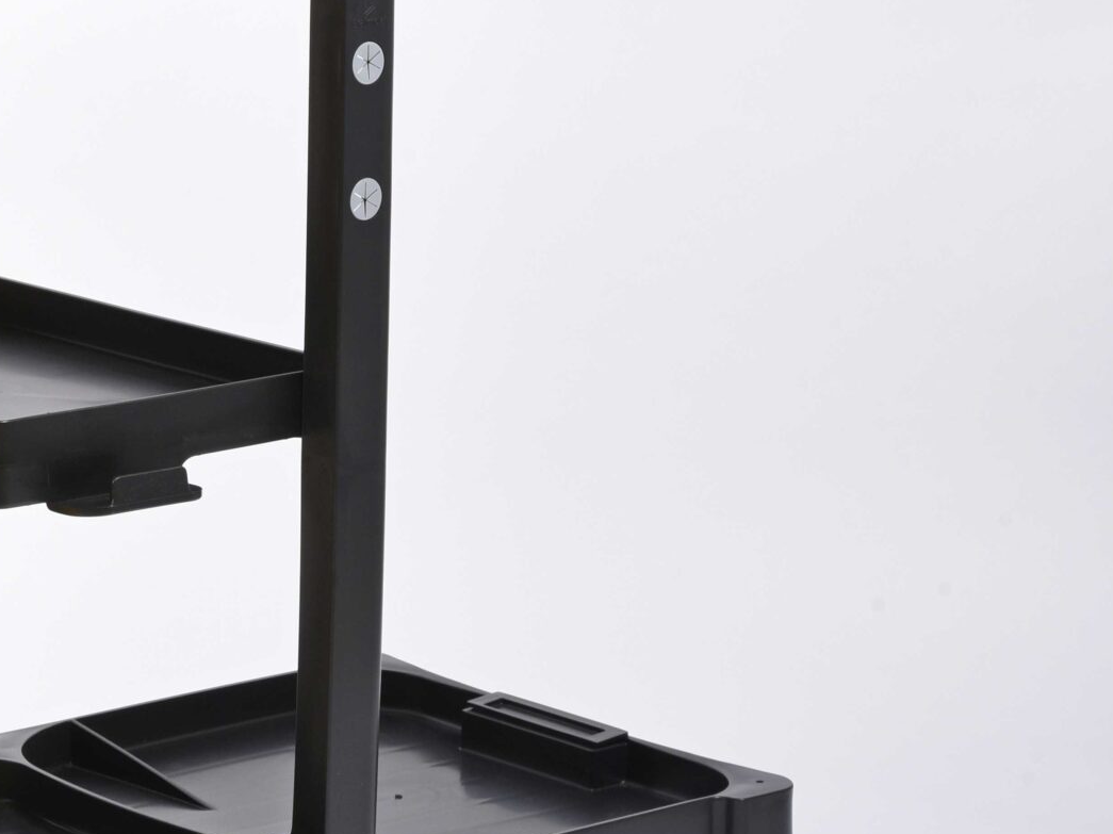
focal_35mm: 165
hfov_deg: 11.7
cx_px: -218
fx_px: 5303
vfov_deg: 9.0
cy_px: 293
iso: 320
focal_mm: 70
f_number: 13
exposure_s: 1/125
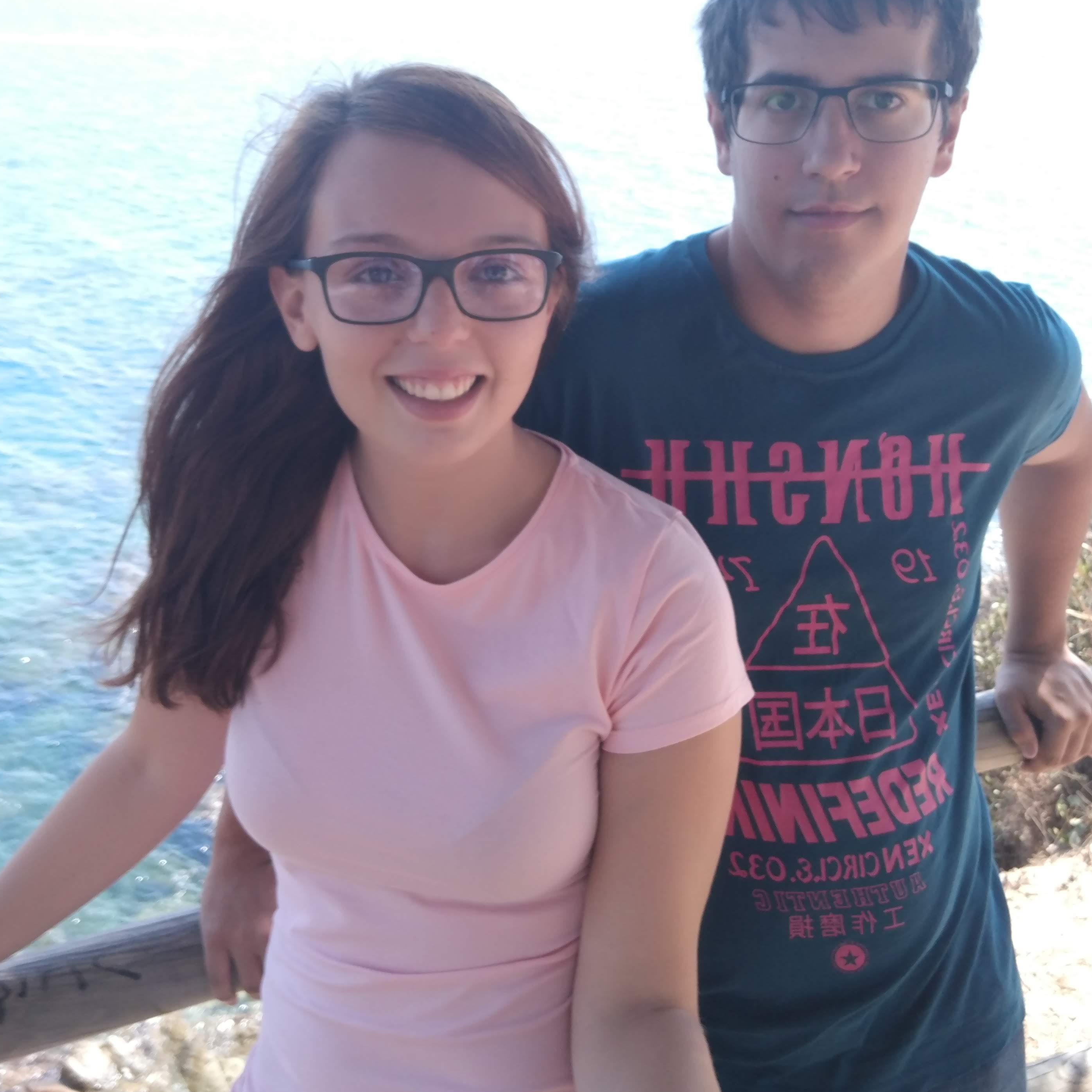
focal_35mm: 35
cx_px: 529
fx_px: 1249
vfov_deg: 46.9
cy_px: 428
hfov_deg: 47.2
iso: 100
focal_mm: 3.57
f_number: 2
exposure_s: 1/173
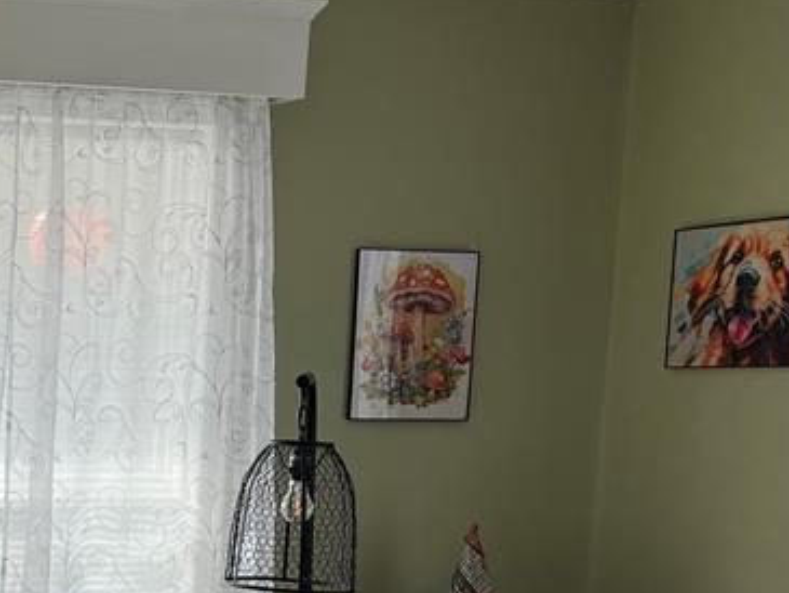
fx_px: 1664
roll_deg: +1.0
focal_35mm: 73
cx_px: -190
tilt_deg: -8.6
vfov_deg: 19.6
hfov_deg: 23.9
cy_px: 578
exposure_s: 1/428
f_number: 1.6
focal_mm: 5.1
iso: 50
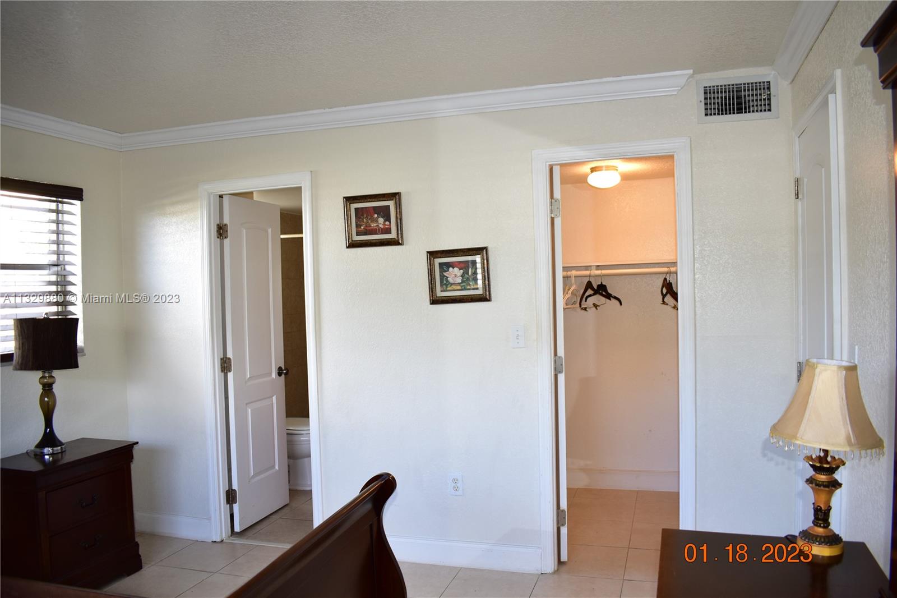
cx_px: 448
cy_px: 299
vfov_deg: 47.9
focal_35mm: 27
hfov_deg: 67.4
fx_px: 673
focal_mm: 18
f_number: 4
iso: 450
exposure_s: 1/60
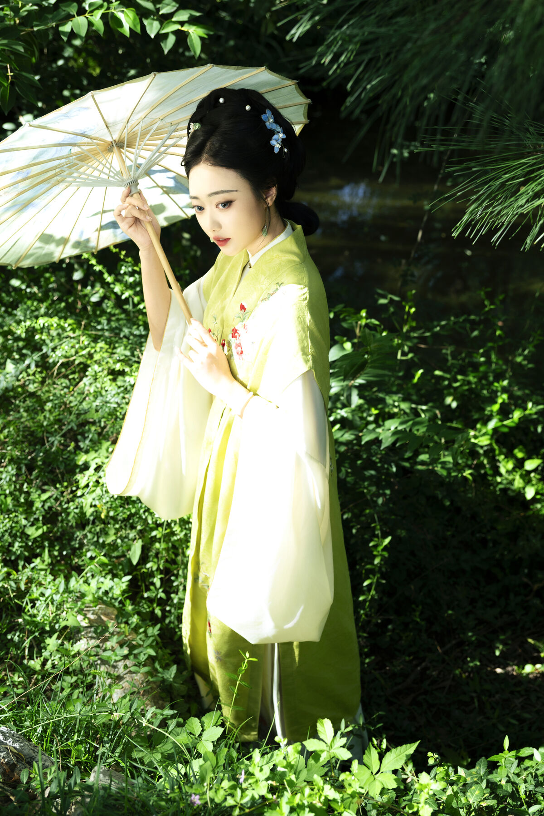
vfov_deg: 40.3
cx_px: 272
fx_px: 1110
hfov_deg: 27.5
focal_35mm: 49
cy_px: 408
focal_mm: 49
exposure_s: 1/200
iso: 160
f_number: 4
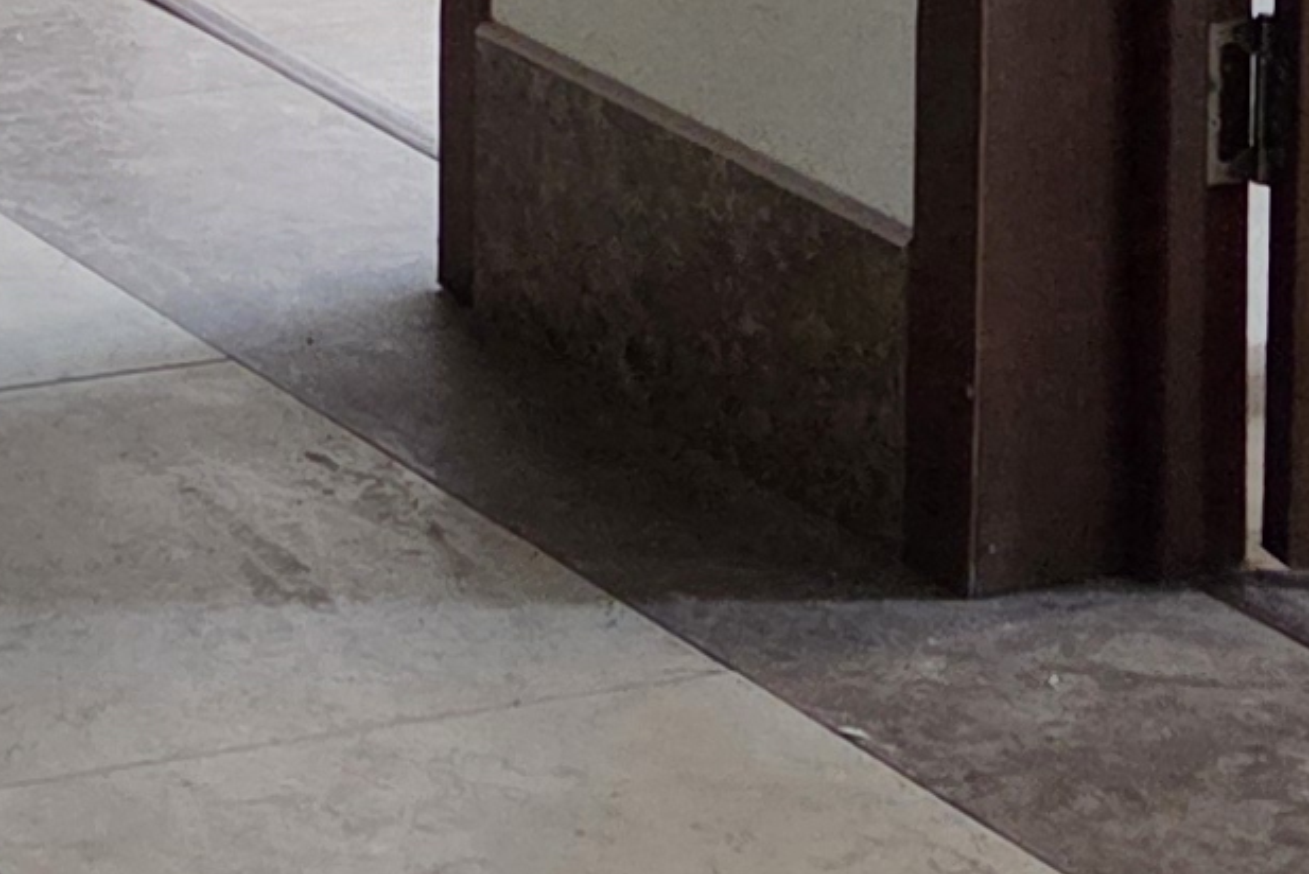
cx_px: -439
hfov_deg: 12.8
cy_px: -1135
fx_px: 5638
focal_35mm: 155
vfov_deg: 8.2
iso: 2000
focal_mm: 5.4
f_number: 1.8
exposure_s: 1/100
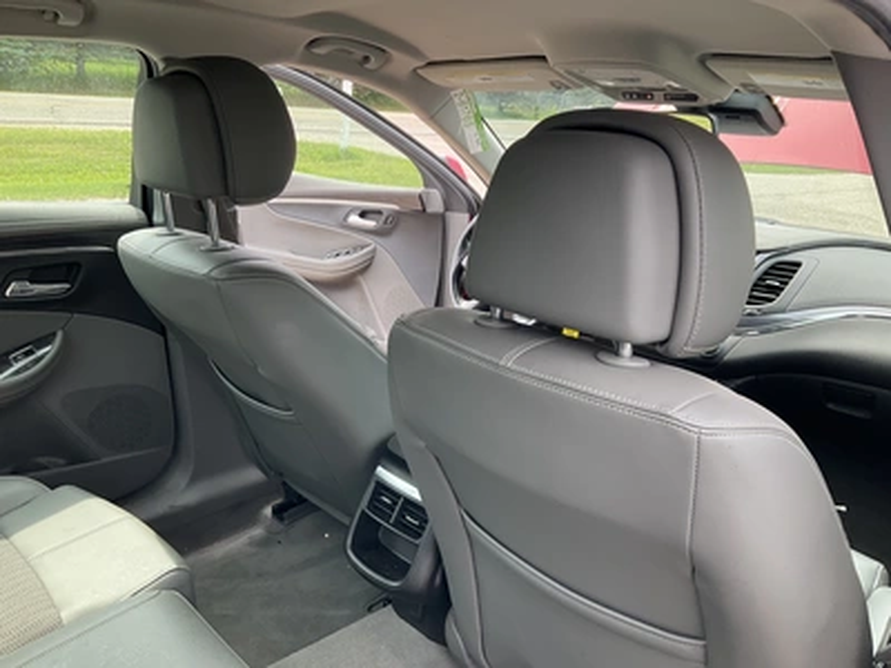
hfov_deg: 61.7
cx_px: 446
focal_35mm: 29
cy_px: 334
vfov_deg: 48.2
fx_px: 746
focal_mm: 3
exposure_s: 1/164
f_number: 1.8
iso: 32
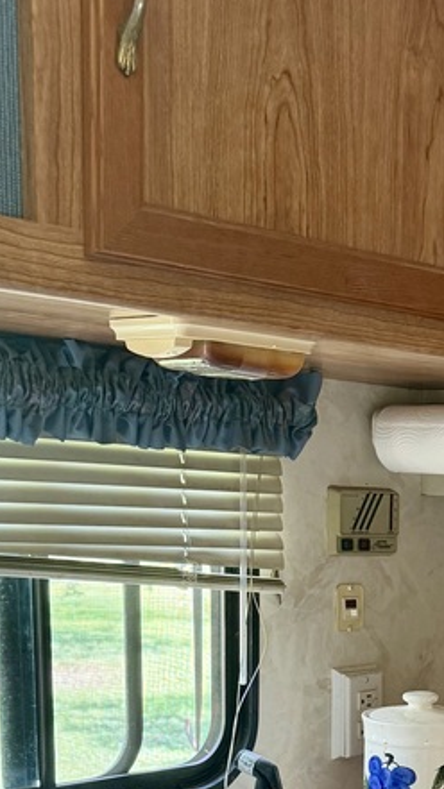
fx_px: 1340
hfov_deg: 18.3
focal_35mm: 64
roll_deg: -2.0
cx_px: 457
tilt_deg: -9.4
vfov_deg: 30.5
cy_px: 789
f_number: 1.78
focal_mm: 6.76
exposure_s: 1/60
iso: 200
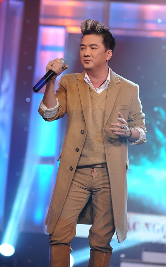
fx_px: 746
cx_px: 85
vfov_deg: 20.2
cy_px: 133
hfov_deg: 12.7
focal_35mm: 103
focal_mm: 100
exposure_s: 1/200
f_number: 3.2
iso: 800
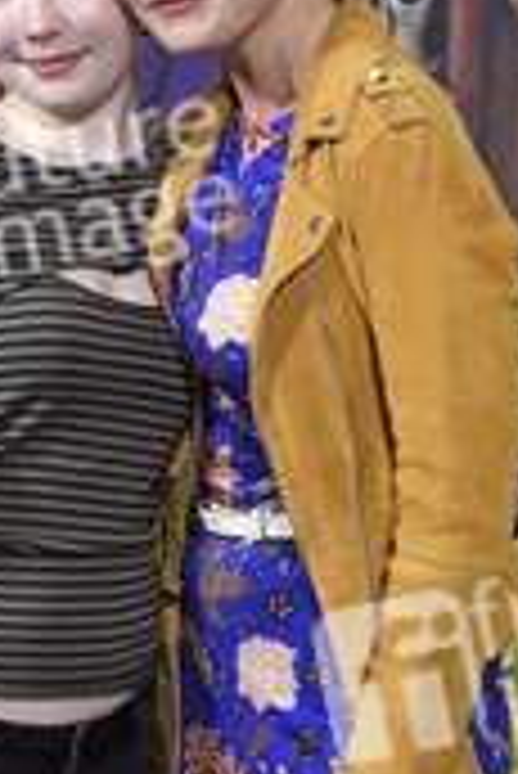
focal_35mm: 130
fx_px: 2800
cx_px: 135
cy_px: 432
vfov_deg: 15.7
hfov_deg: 10.5
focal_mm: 56
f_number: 5.6
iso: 1600
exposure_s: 1/200
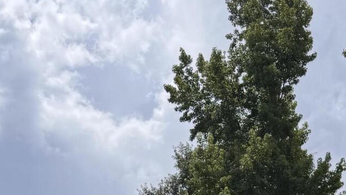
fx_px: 752
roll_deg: +0.2
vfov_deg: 12.1
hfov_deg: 25.9
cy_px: 454
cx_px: 195
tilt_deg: +6.0
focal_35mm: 82
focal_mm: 6.76
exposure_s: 1/7092
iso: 80
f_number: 1.78
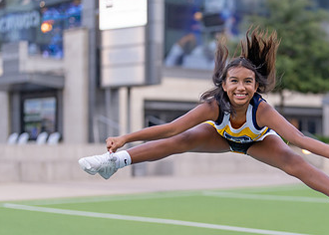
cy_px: 163
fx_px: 944
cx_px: 240
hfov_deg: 19.6
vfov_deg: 14.2
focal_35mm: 101
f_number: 1.2
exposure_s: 1/1250
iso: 400
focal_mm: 50
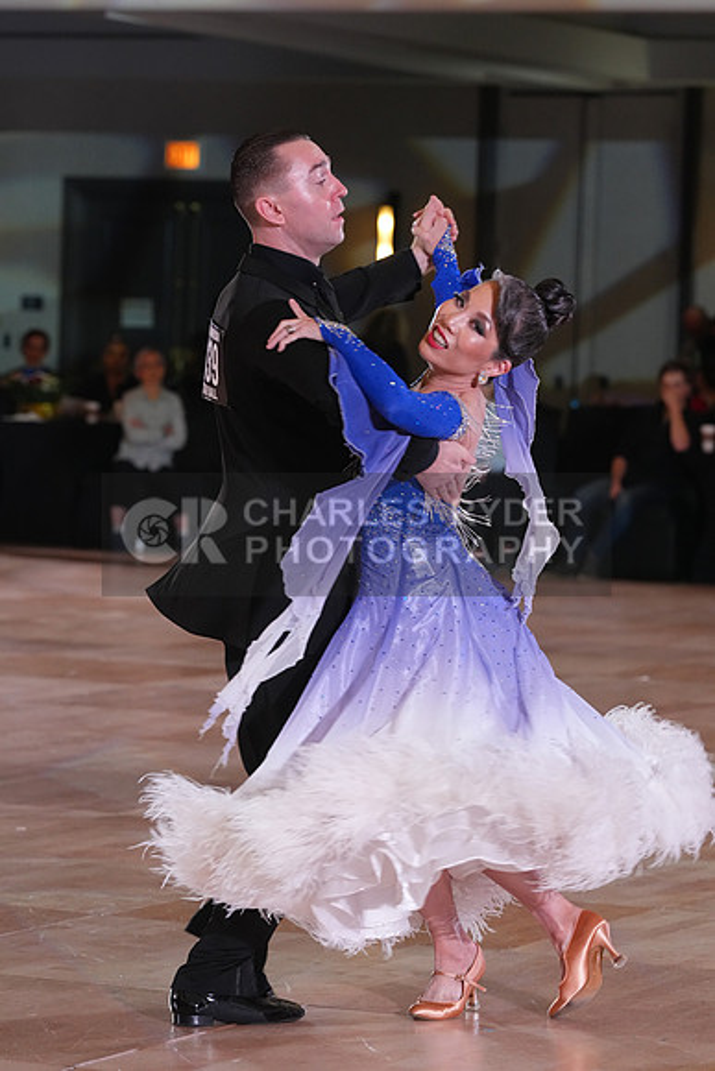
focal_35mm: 149
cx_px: 358
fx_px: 4436
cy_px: 536
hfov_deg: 9.2
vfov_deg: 13.8
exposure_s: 1/250
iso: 3200
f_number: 5.6
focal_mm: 149
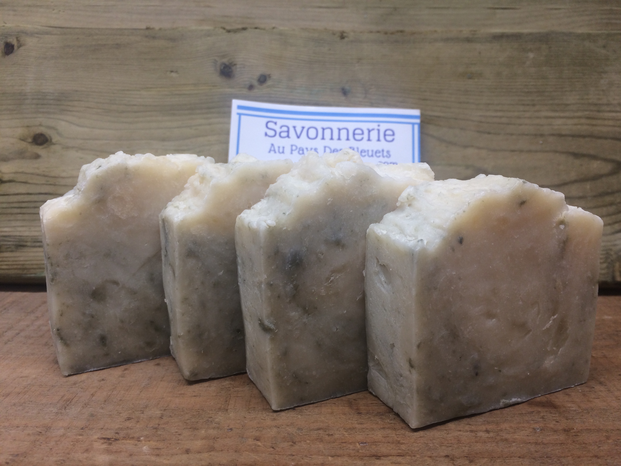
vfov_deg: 48.2
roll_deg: +1.2
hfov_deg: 61.7
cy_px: 233
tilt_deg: -11.8
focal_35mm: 29
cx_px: 310
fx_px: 520
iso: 32
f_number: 2.2
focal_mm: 4.15
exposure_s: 1/60
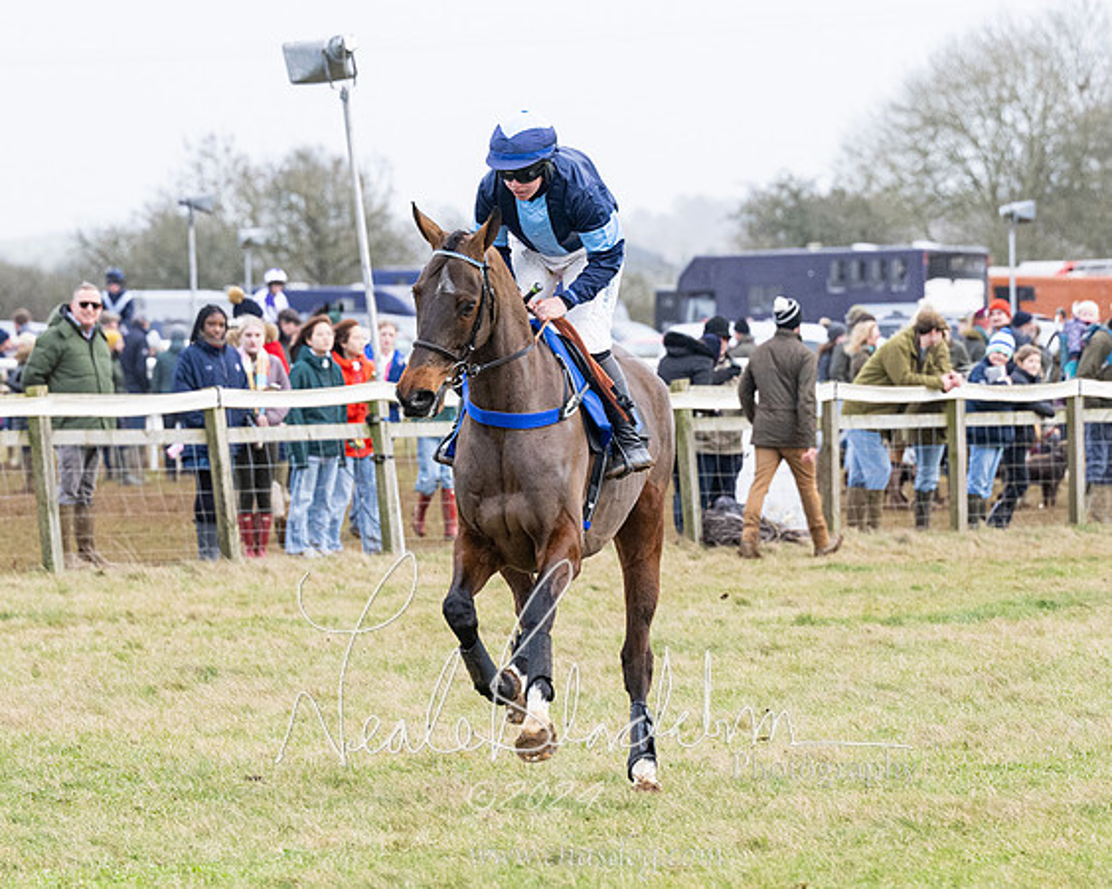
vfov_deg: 5.6
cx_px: 609
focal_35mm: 277
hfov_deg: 7.0
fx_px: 9108
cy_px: 489
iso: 800
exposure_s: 1/1250
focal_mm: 125
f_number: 4
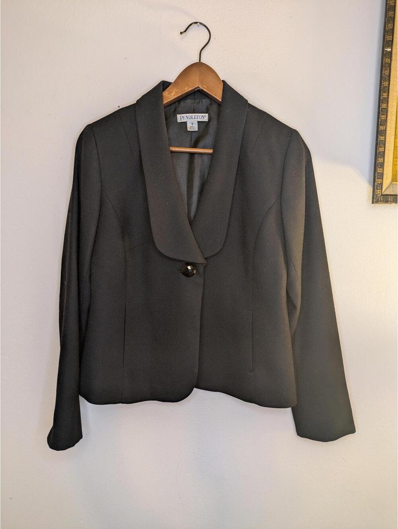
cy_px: 264
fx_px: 383
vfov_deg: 69.3
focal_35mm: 25
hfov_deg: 55.0
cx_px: 199
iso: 161
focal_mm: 5.43
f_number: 1.89
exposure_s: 1/30
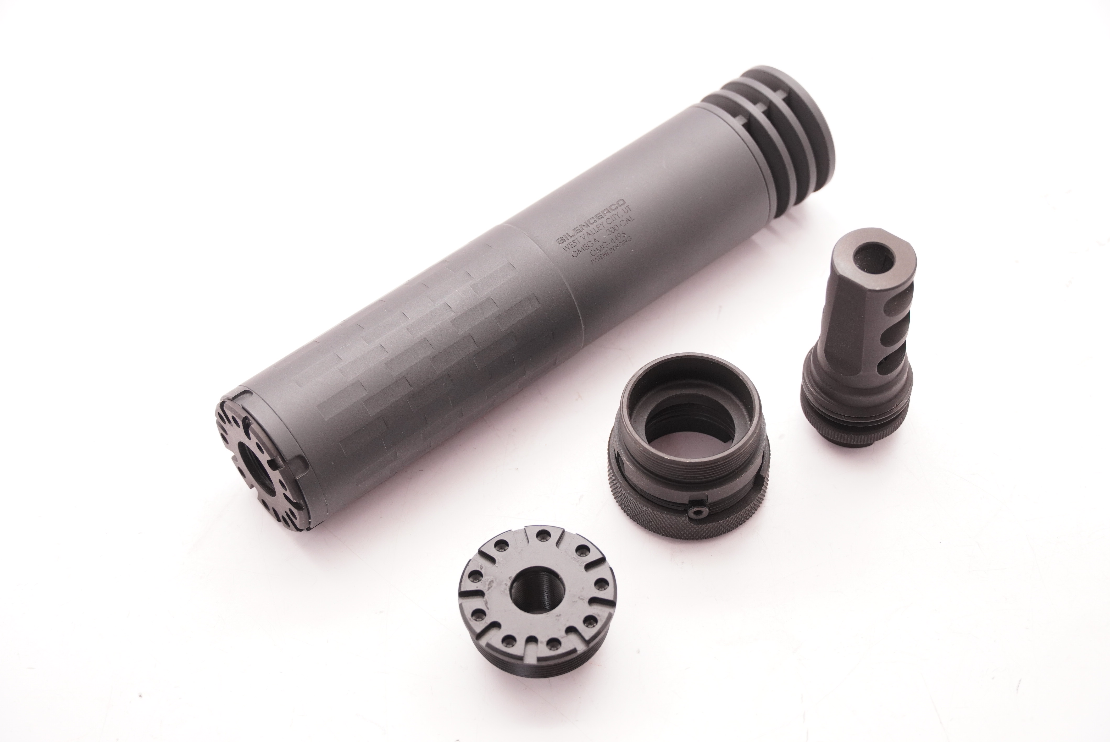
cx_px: 555
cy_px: 371
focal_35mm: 66
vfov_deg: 20.6
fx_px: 2036
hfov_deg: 30.5
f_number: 5.6
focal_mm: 44
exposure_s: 1/125
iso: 800
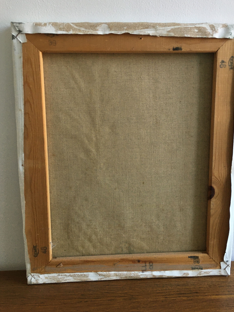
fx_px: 306
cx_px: 126
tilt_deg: -15.0
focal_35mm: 34
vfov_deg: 53.9
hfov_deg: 41.8
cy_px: 144
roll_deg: -0.9
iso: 64
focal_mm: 4.15
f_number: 2.2
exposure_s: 1/33
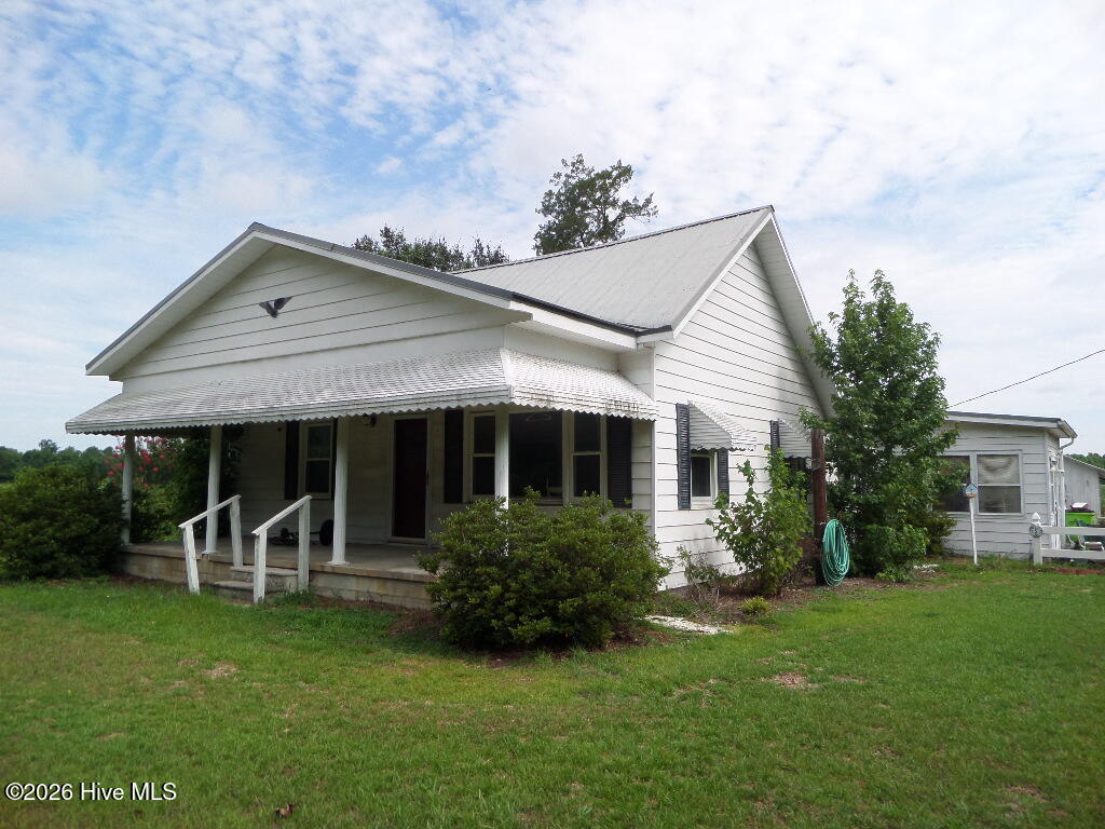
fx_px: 766
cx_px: 552
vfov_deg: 56.8
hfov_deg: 71.6
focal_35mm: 24
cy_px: 414
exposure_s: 1/1000
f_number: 3.2
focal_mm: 4
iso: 100
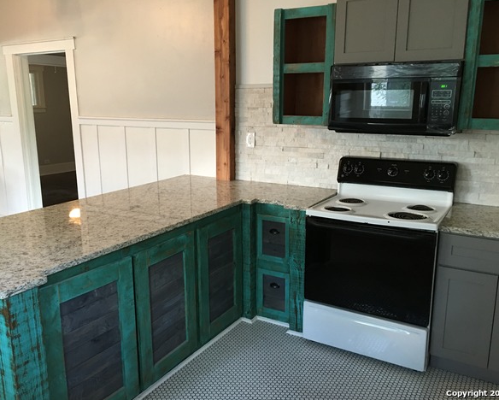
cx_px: 239
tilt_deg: -10.9
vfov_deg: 47.2
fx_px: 458
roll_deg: +0.7
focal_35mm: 31
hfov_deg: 57.1
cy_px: 203
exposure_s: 1/15
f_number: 2.2
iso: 80
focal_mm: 4.15
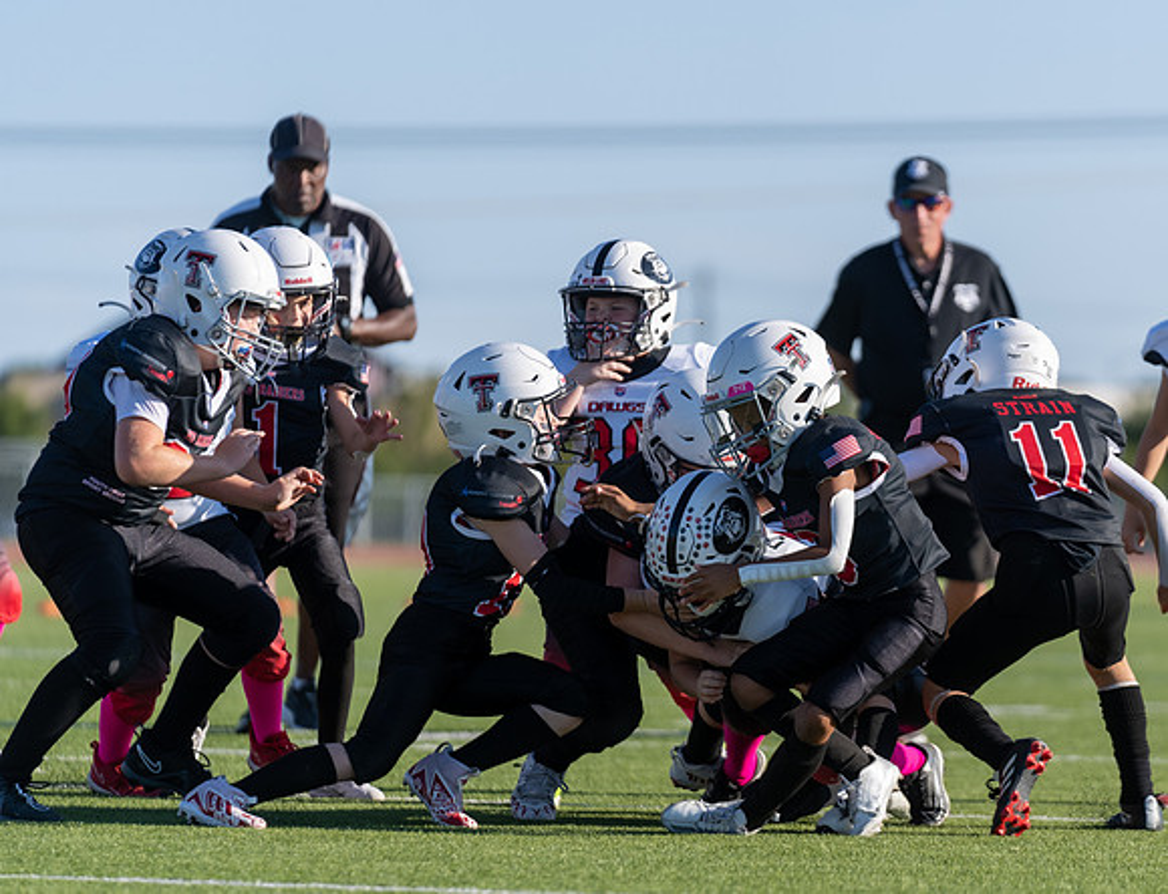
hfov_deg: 7.1
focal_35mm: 277
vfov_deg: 5.4
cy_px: 489
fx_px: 9423
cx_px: 774
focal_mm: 200
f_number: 2.8
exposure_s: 1/1600
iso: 100
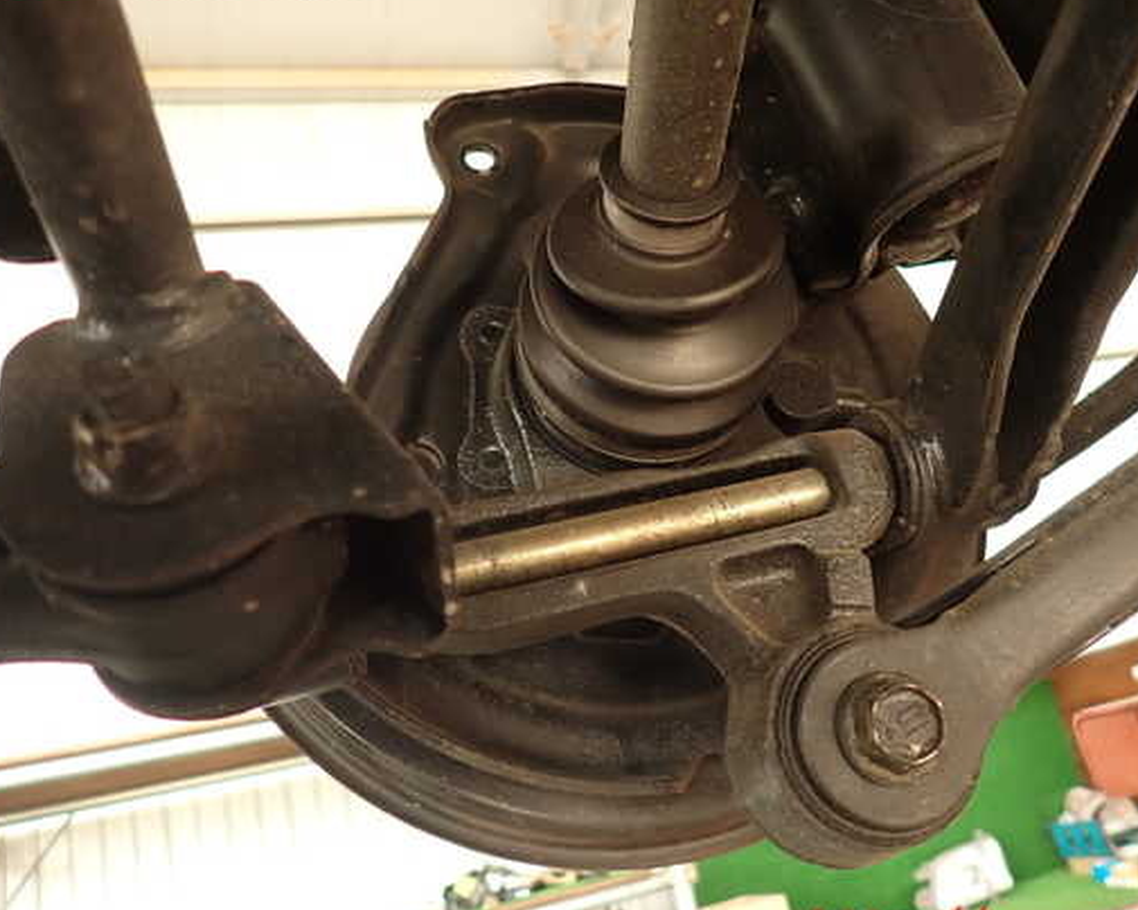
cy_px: 453
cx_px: 647
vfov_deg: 50.0
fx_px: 977
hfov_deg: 60.2
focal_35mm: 29
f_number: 2
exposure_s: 1/60
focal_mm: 4.5
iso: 200
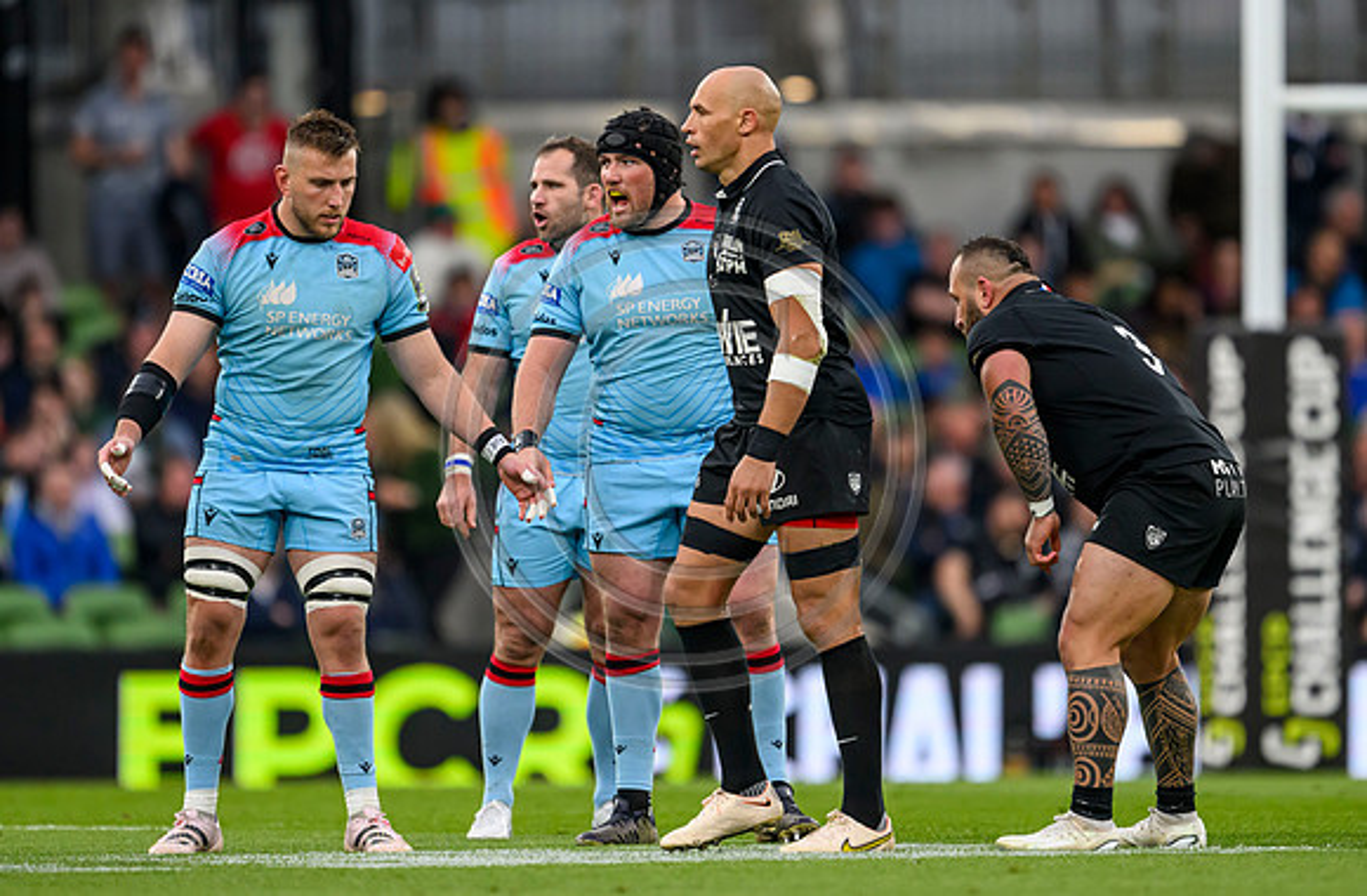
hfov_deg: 3.0
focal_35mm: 700
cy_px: 451
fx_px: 26455
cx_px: 742
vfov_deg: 1.9
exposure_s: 1/1600
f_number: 4
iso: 2000
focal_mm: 560
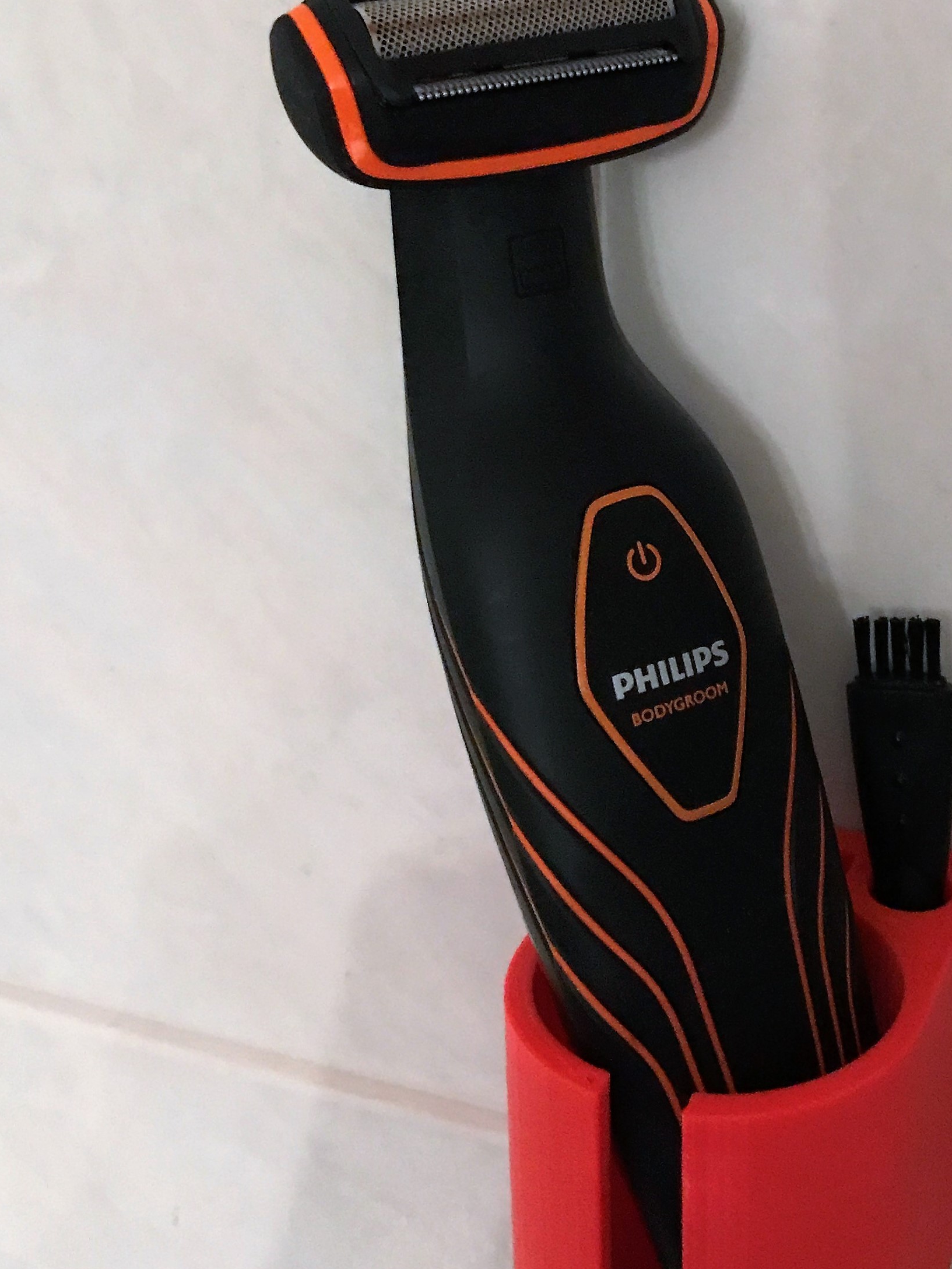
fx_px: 1503
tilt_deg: -20.2
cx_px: 696
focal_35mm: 41
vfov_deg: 45.7
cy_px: 704
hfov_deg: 34.5
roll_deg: +0.7
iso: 125
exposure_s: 1/4
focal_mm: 3.99
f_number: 1.8
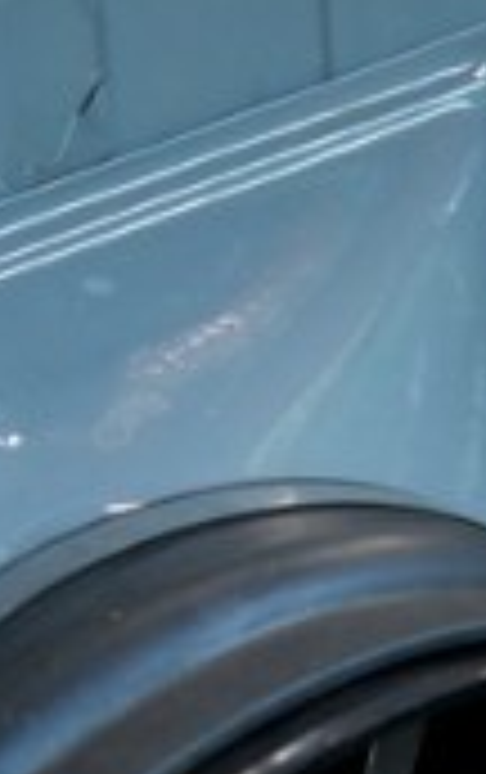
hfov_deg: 9.2
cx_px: 504
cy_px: 828
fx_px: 2999
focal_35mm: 142
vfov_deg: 14.4
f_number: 2.8
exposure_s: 1/15
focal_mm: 24
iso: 640
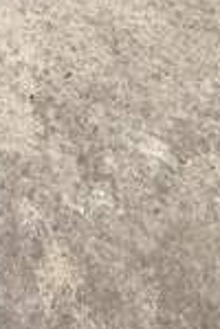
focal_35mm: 62
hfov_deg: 20.1
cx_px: -64
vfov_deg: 19.9
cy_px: -305
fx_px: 568
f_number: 2.2
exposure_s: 1/799
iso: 25
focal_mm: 2.22
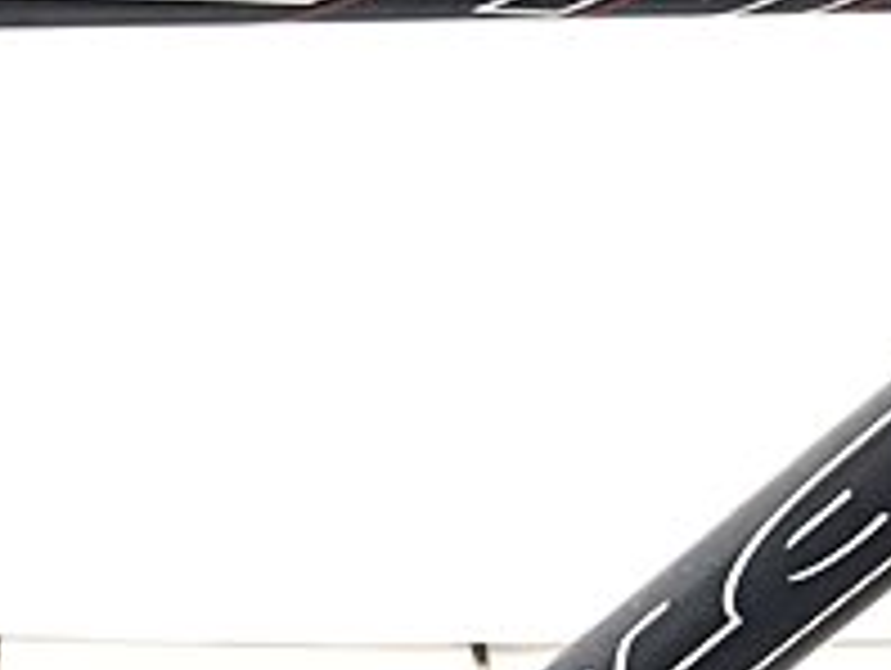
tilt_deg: -17.9
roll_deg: +3.3
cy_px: 319
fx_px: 5412
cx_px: 90
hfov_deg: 9.4
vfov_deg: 7.1
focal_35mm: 210
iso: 125
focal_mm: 6
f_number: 2.4
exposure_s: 1/33
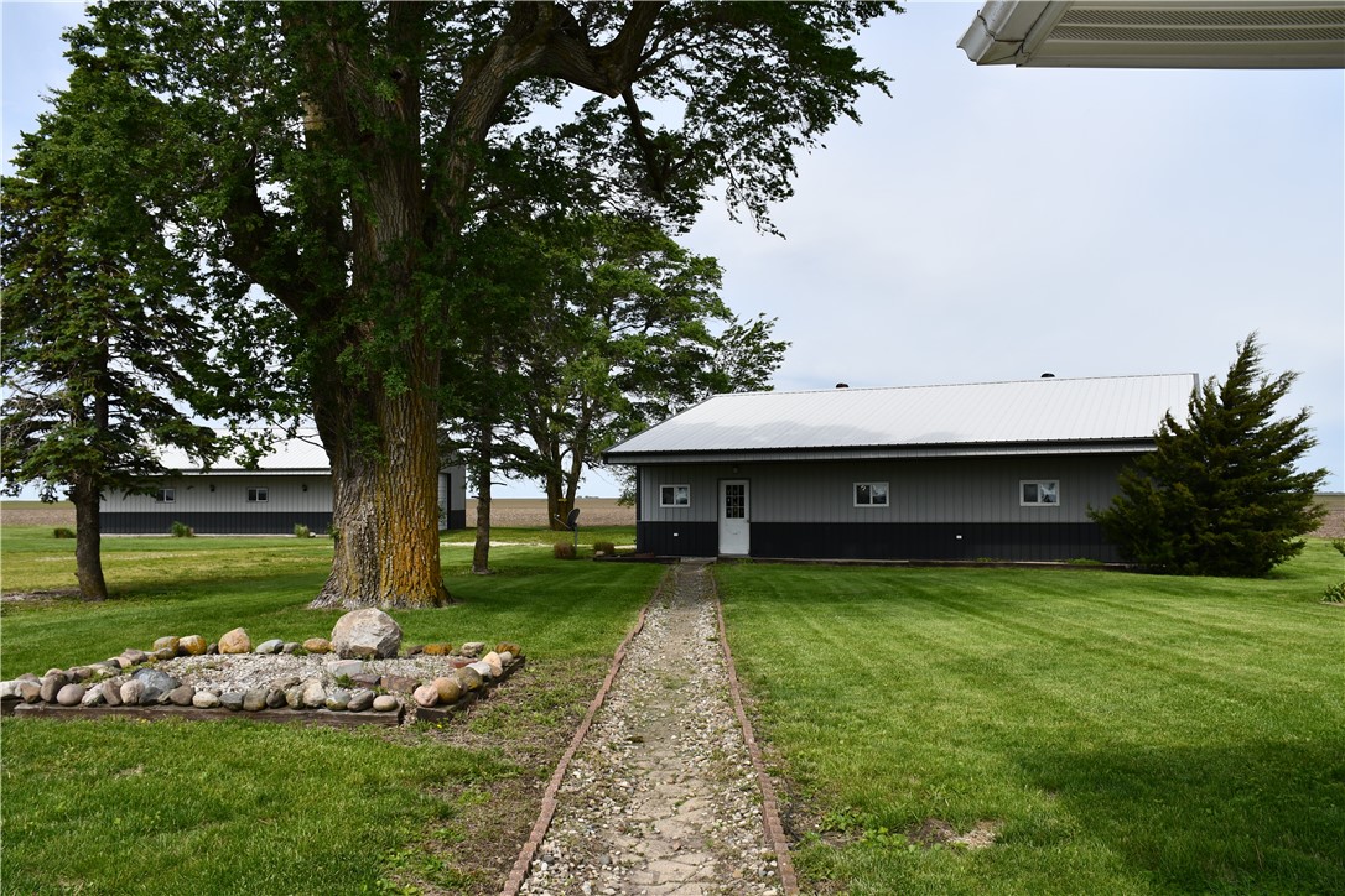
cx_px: 672
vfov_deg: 47.9
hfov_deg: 67.4
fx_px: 1009
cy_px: 448
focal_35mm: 27
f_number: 10
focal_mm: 18
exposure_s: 1/250
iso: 100
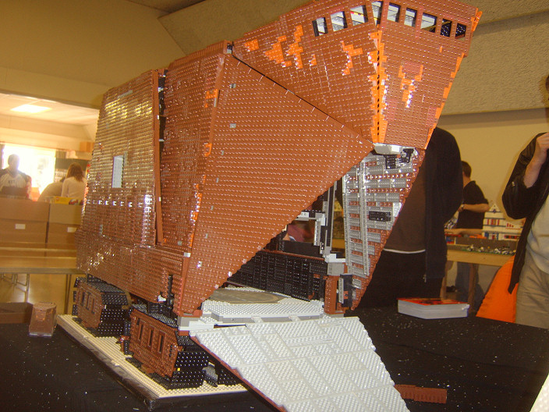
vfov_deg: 45.4
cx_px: 274
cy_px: 206
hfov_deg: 58.4
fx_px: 492
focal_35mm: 31
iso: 141
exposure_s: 1/30
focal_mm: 8.13
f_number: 2.7
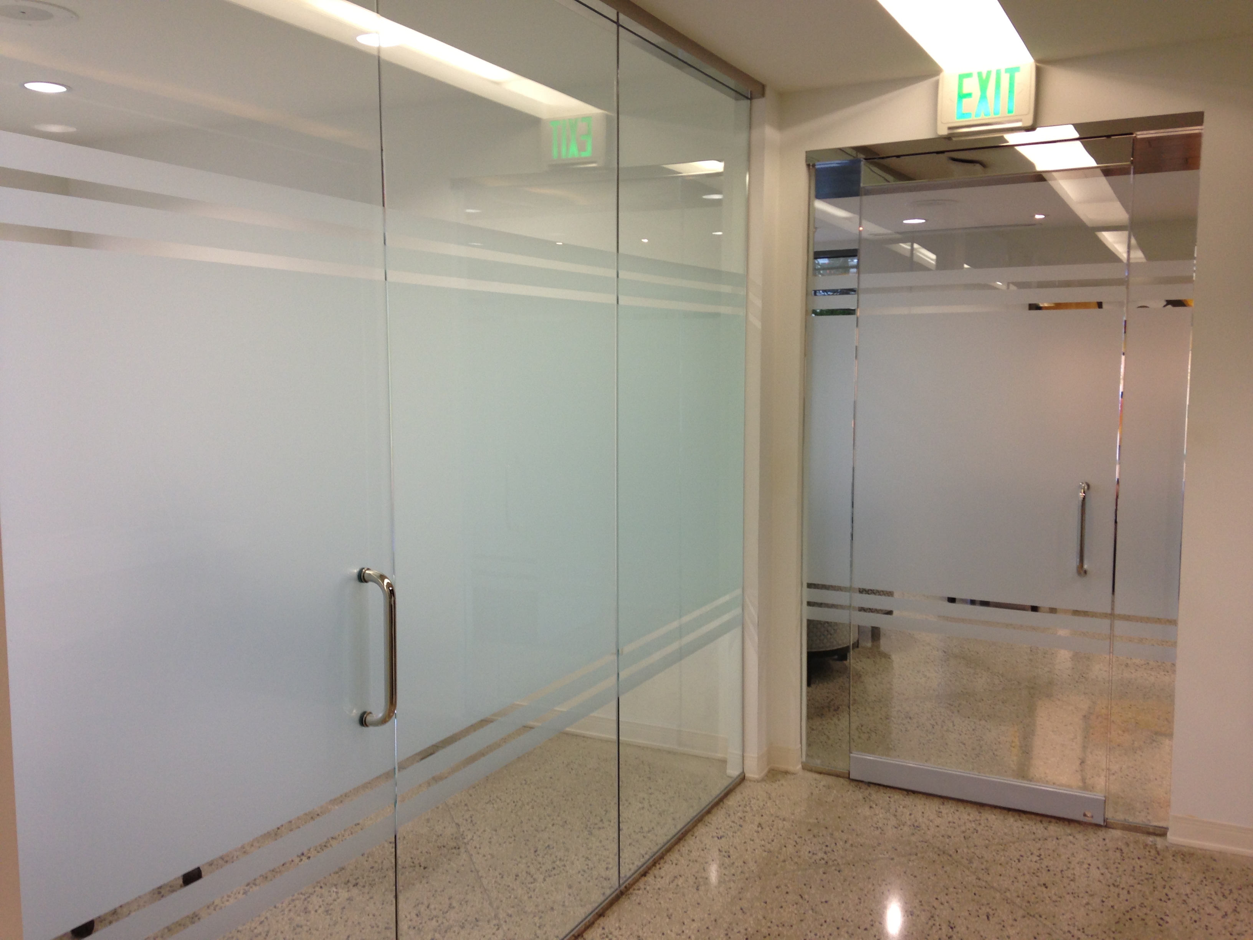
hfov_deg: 55.4
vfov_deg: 42.9
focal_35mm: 33
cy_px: 470
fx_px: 1195
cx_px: 626
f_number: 2.4
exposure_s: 1/20
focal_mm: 4.13
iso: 50
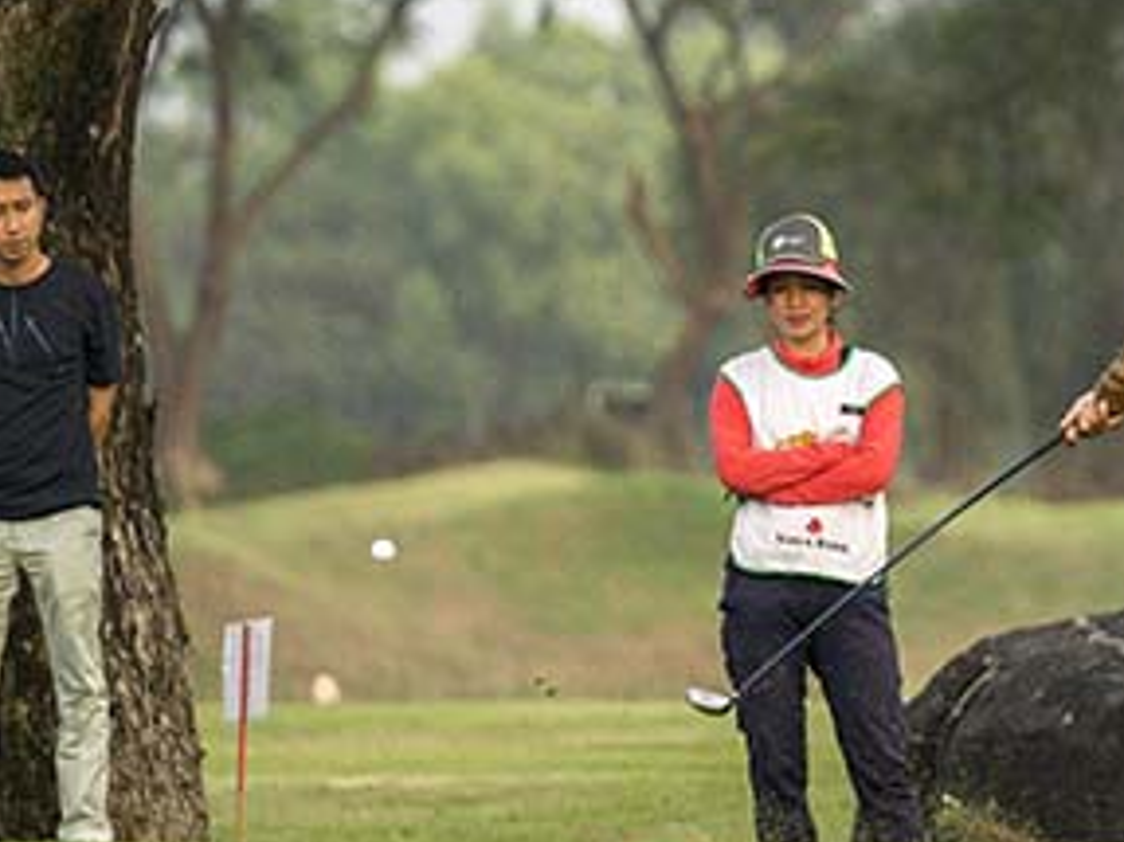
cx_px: 1061
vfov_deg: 2.3
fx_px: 20902
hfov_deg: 3.1
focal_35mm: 644
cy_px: 70
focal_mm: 200
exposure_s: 1/4000
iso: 1800
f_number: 2.8
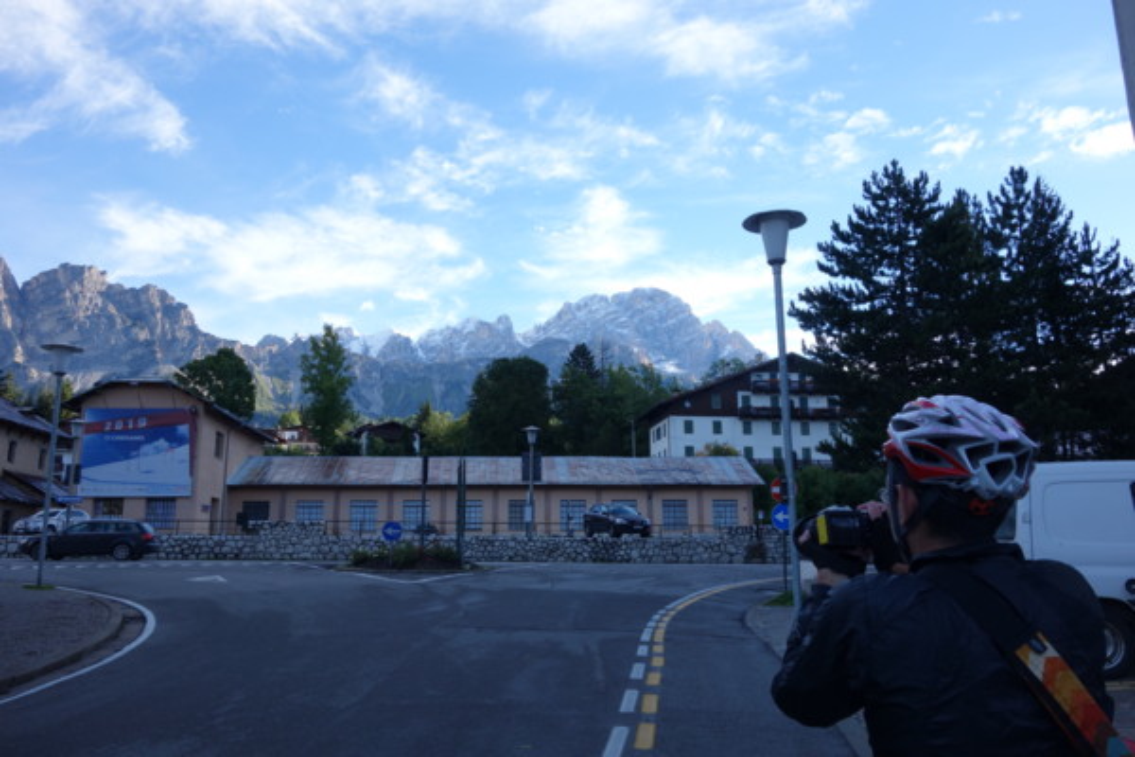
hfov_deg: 65.5
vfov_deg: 46.4
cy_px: 378
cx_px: 568
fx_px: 883
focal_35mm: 28
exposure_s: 1/160
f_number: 5.6
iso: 125
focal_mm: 10.4
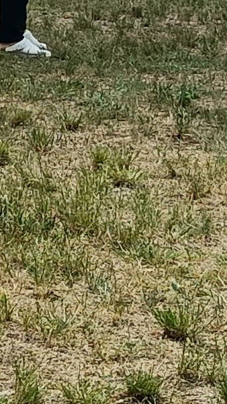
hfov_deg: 6.6
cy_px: -333
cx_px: -303
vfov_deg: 11.4
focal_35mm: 174
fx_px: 1862
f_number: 1.7
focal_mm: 5.24
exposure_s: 1/522
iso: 51
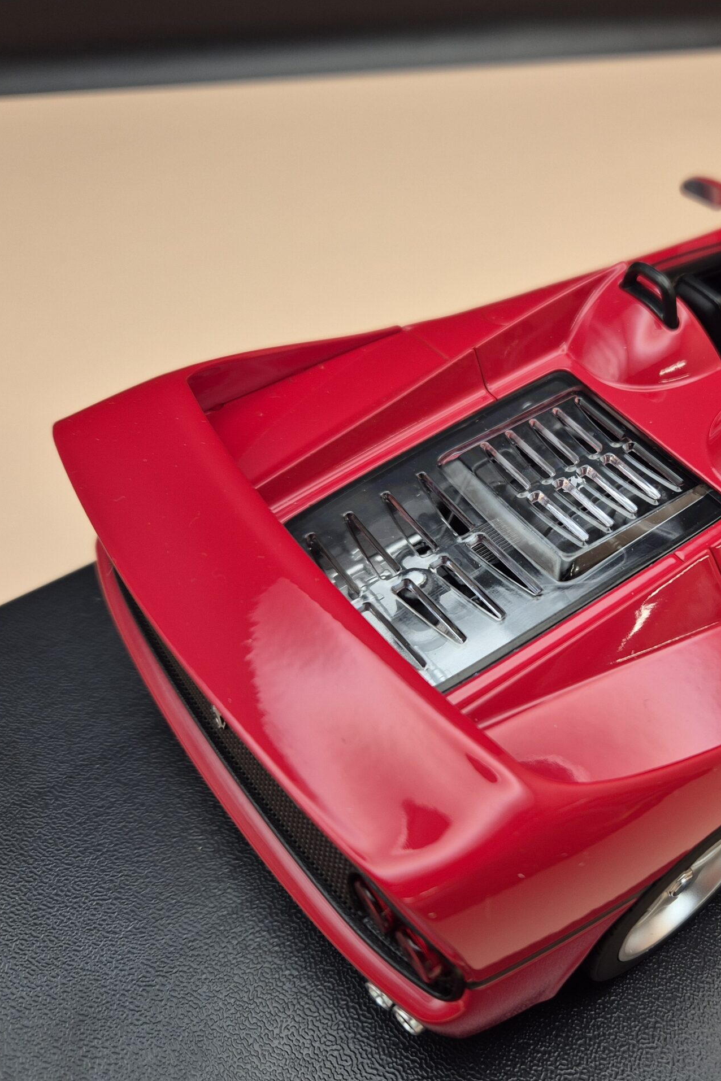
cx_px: 580
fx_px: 961
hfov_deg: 39.4
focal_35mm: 32
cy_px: 540
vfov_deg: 58.7
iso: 40
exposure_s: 1/90
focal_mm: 5.4
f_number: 1.8
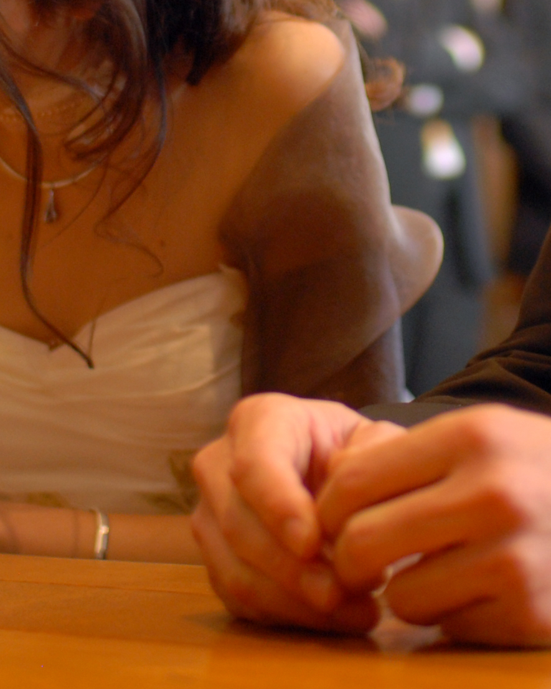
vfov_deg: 12.8
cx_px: 316
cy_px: -27
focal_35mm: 148
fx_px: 3016
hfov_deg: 10.4
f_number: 1.6
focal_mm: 30
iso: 320
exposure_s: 1/80
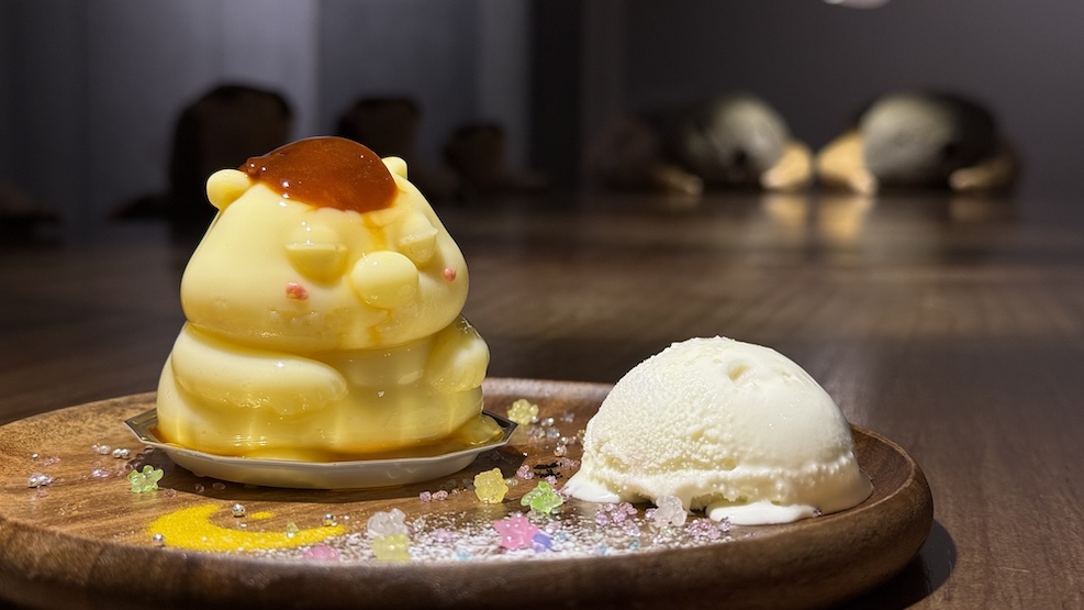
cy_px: 319
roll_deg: -1.2
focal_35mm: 53
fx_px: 1523
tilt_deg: -6.2
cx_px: 539
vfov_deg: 22.6
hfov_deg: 39.2
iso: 50
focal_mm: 6.76
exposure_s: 1/100
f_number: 1.78
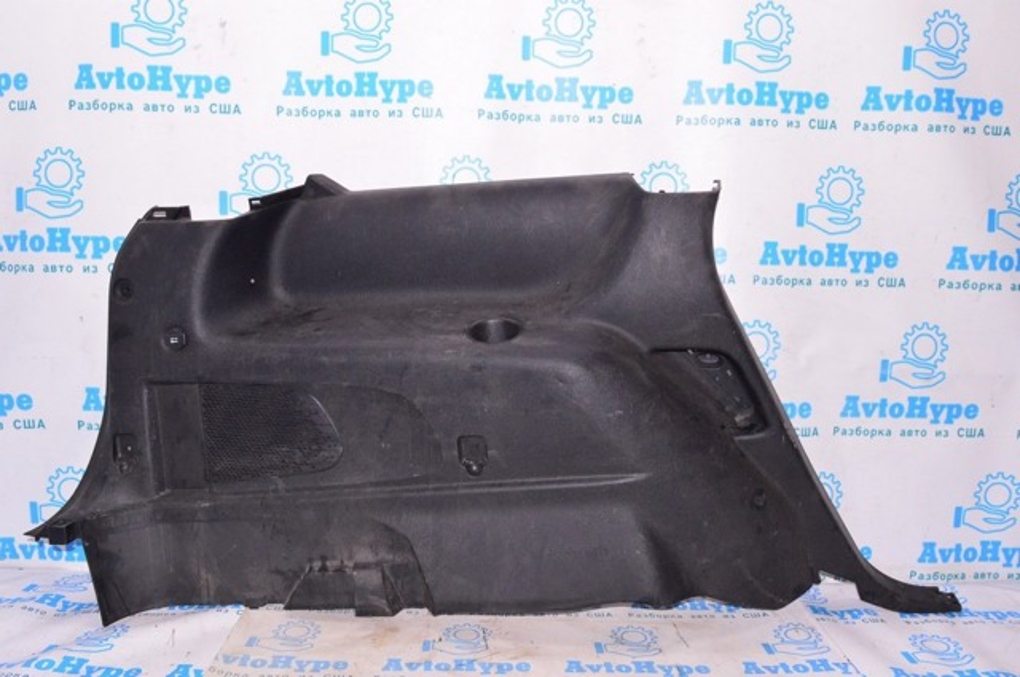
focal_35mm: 30
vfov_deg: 43.5
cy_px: 338
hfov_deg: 62.0
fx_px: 849
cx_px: 510
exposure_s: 1/160
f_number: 8
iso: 1600
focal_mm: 20
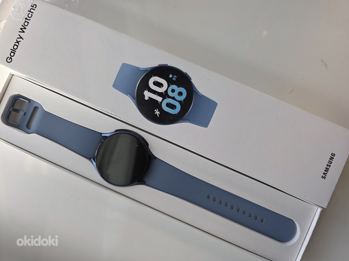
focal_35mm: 23
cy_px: 130
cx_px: 174
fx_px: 232
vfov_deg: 58.9
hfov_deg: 73.9
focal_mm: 6.3
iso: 64
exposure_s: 1/100
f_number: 1.7
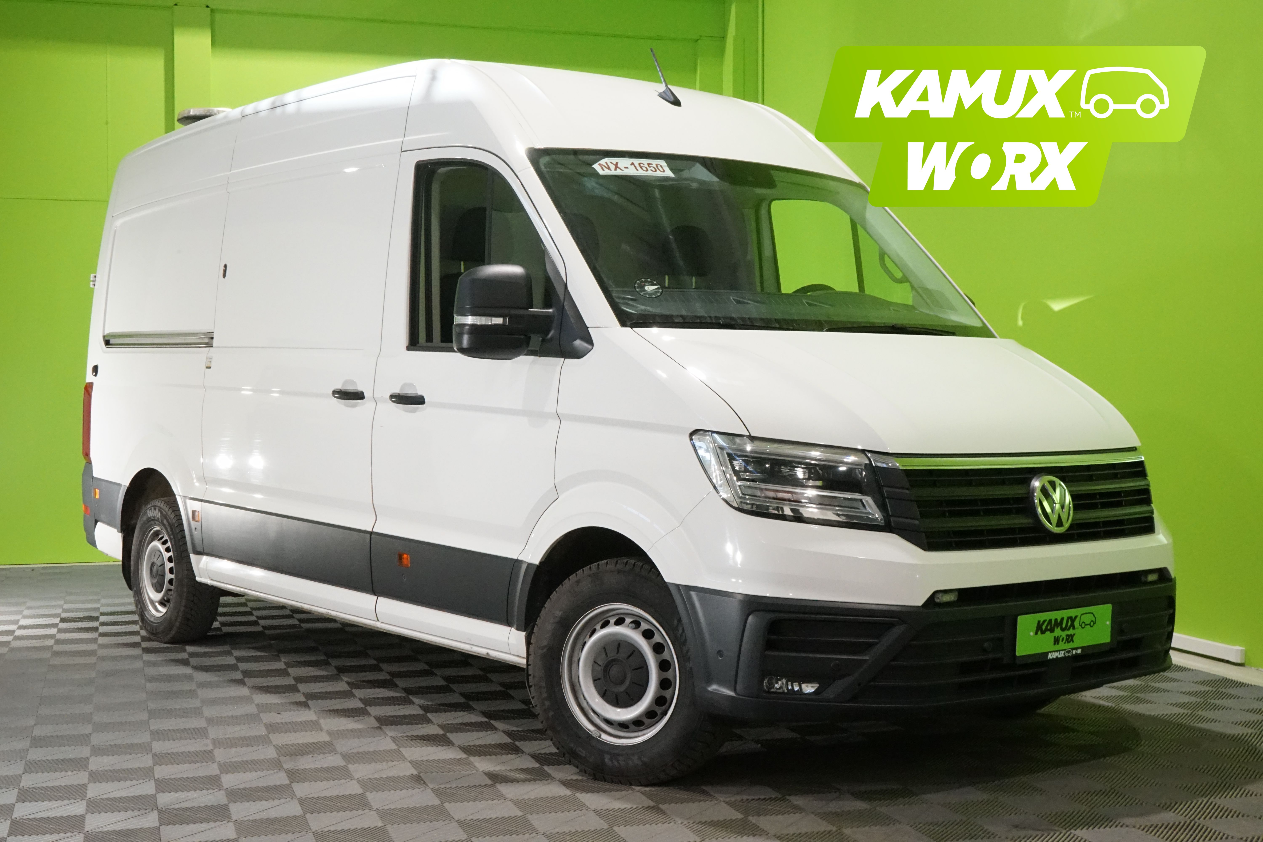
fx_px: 1614
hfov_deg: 42.7
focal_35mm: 46
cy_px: 421
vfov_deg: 29.2
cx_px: 632
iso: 6400
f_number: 22
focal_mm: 46
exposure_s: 1/25
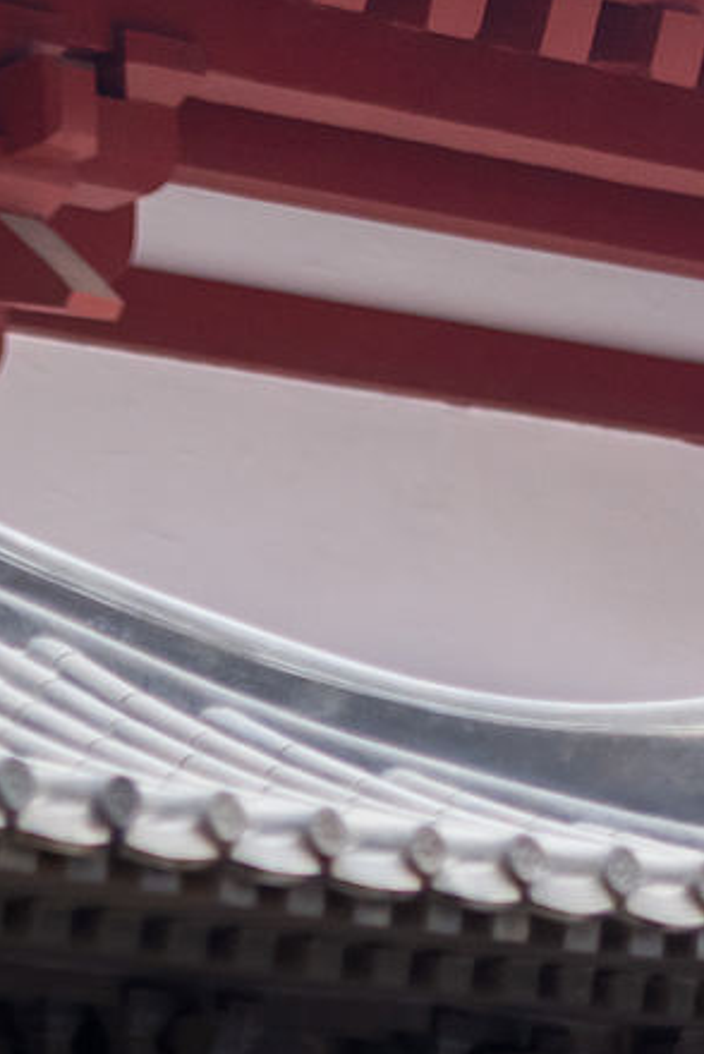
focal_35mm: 218
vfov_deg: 8.8
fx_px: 6384
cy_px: 2286
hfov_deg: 6.2
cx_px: -503
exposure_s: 1/1000
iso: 160
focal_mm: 50
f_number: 1.8
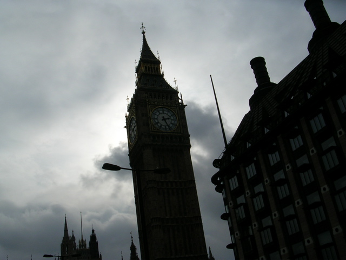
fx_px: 380
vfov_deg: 37.7
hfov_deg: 49.0
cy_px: 130
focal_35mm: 38
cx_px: 173
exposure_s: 1/1289
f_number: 5.6
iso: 50
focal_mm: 5.8
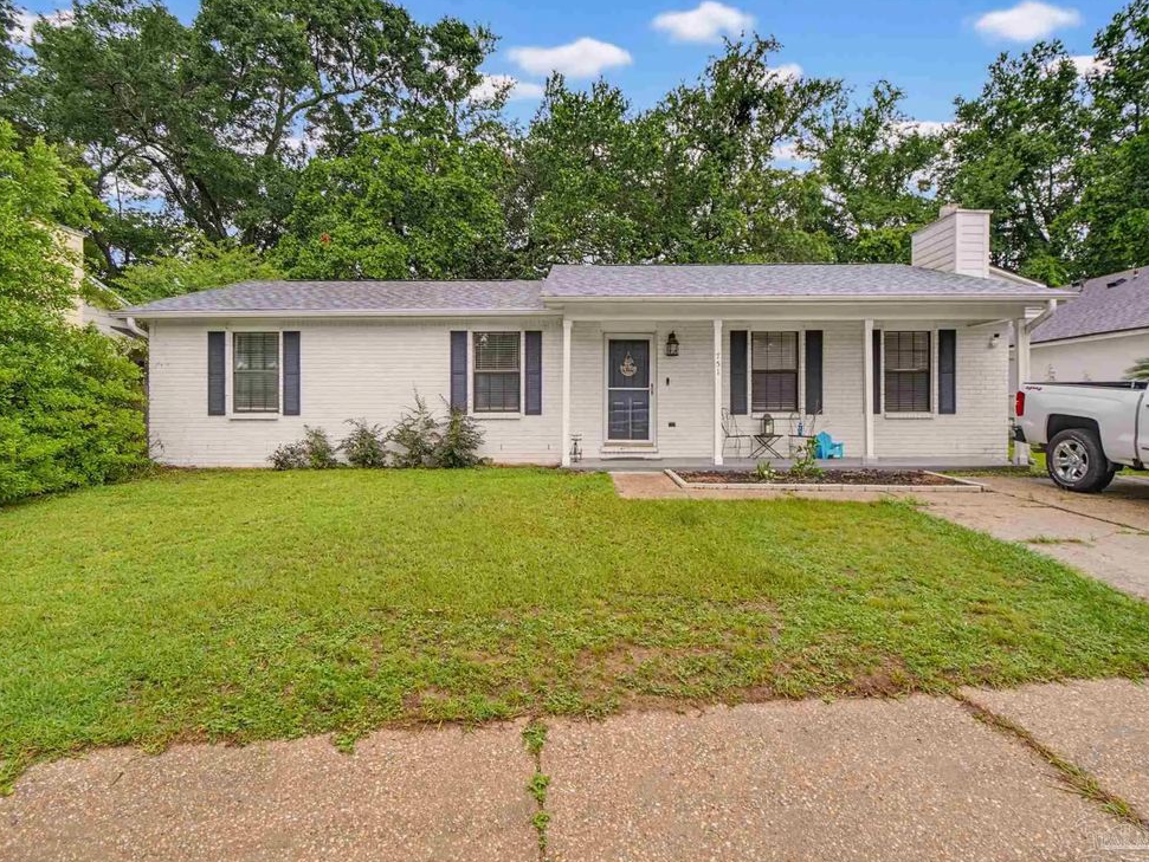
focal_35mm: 19
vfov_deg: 68.7
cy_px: 413
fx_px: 631
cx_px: 576
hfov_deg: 84.6
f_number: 4
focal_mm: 9
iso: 200
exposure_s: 1/40
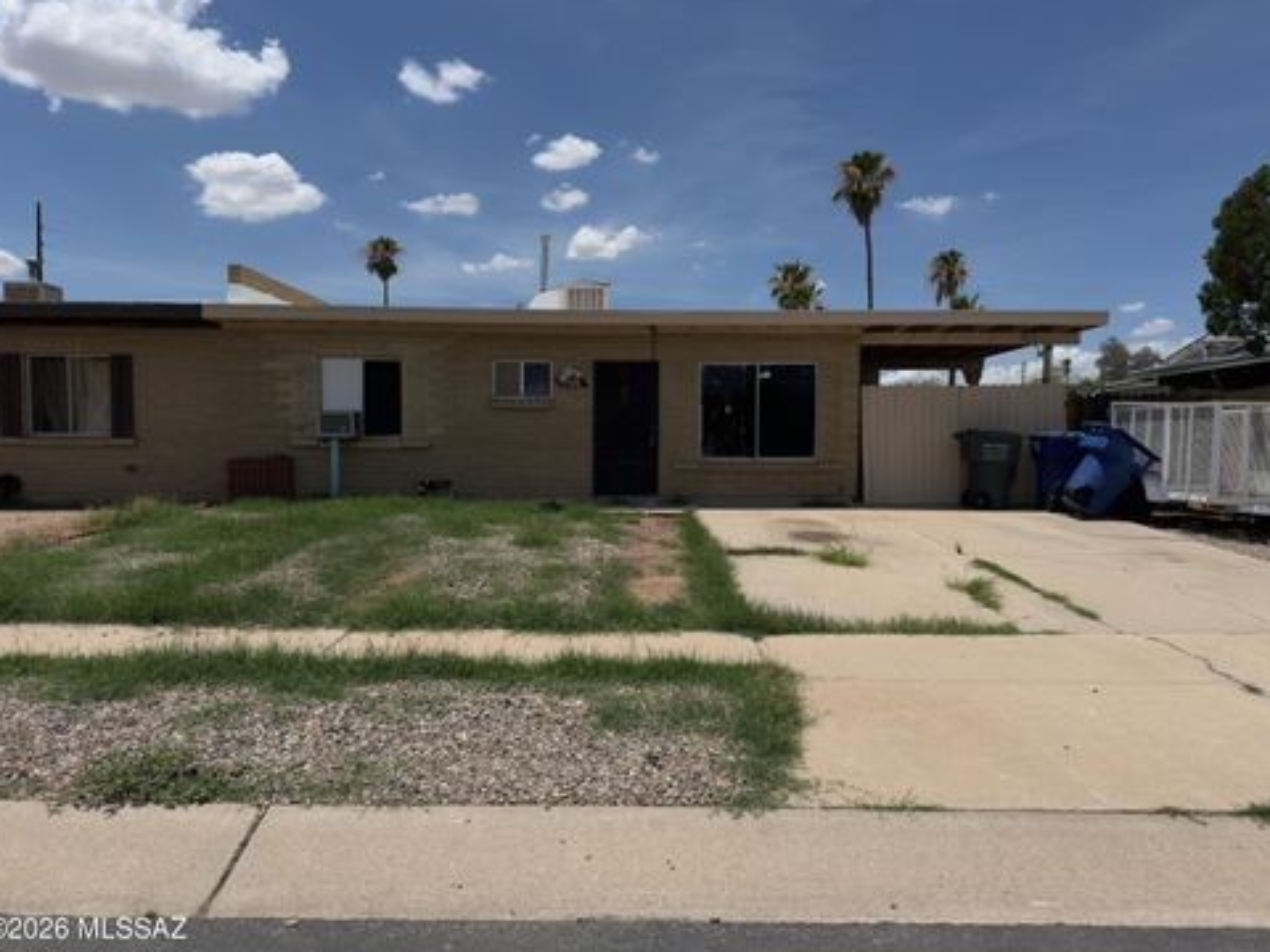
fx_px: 917
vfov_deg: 54.9
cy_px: 477
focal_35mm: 25
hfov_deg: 69.4
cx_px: 646
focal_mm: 6.76
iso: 64
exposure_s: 1/14085
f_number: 1.78
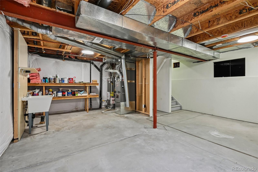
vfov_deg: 73.7
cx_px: 129
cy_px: 86
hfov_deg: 96.7
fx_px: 115
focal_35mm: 16
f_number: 11
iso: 400
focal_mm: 16
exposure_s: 1/3.33
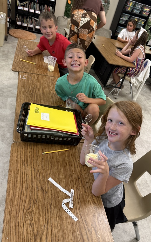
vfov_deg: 70.4
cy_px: 121
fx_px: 171
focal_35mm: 26
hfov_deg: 47.5
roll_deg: -20.3
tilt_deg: -38.0
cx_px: 81
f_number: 1.78
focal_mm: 6.76
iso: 400
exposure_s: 1/60
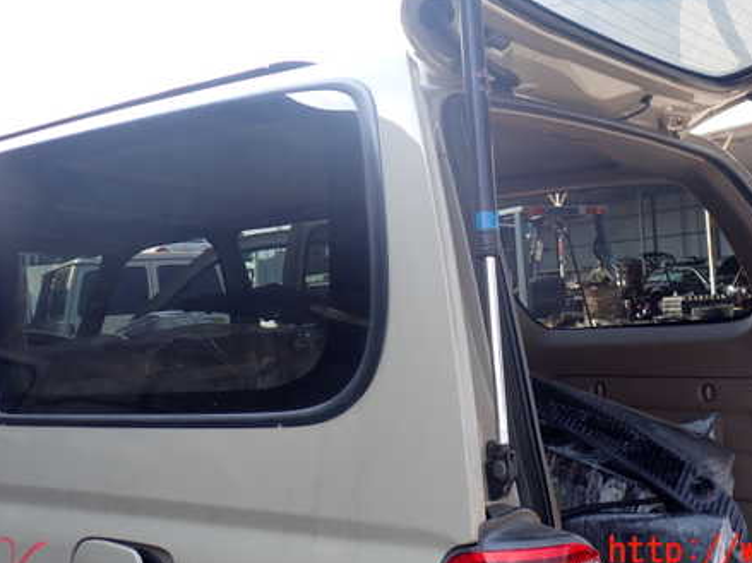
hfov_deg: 45.3
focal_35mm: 41
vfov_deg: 34.8
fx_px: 890
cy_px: 188
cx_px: 481
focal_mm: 5.4
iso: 100
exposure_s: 1/200
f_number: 3.2
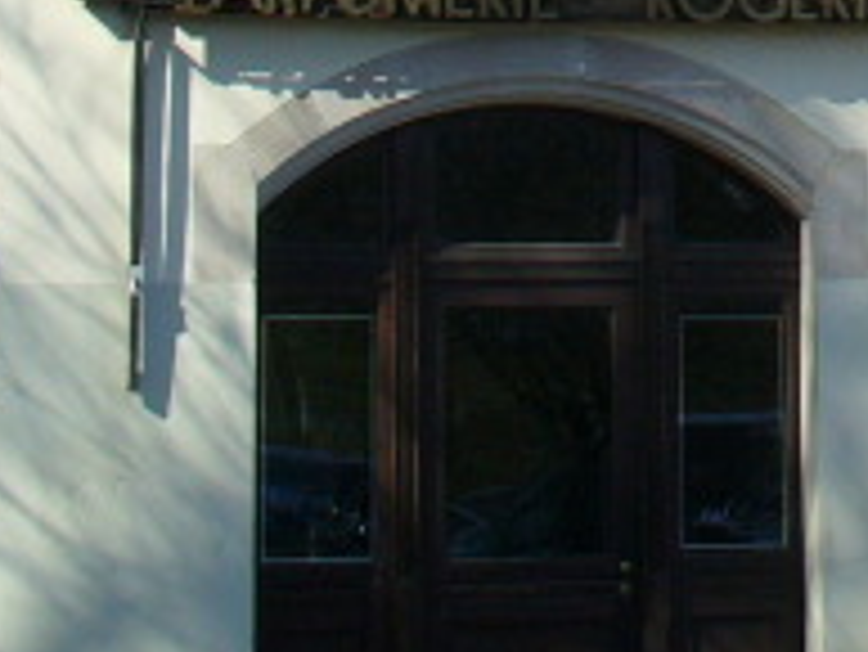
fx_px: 3839
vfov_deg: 9.3
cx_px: 1412
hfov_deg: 12.1
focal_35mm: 153
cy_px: -504
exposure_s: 1/200
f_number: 5.6
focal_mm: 6.1
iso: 80
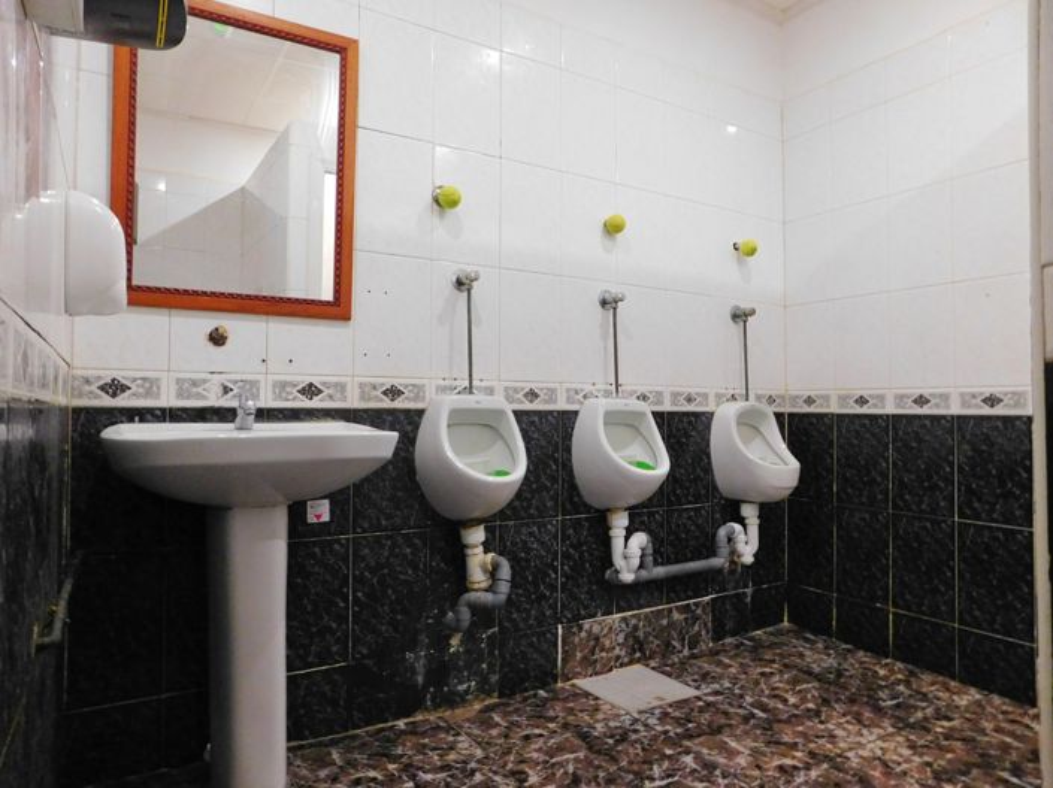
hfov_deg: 74.0
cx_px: 526
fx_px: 699
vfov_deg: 58.8
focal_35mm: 23
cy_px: 394
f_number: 3
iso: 400
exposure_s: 1/13
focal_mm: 4
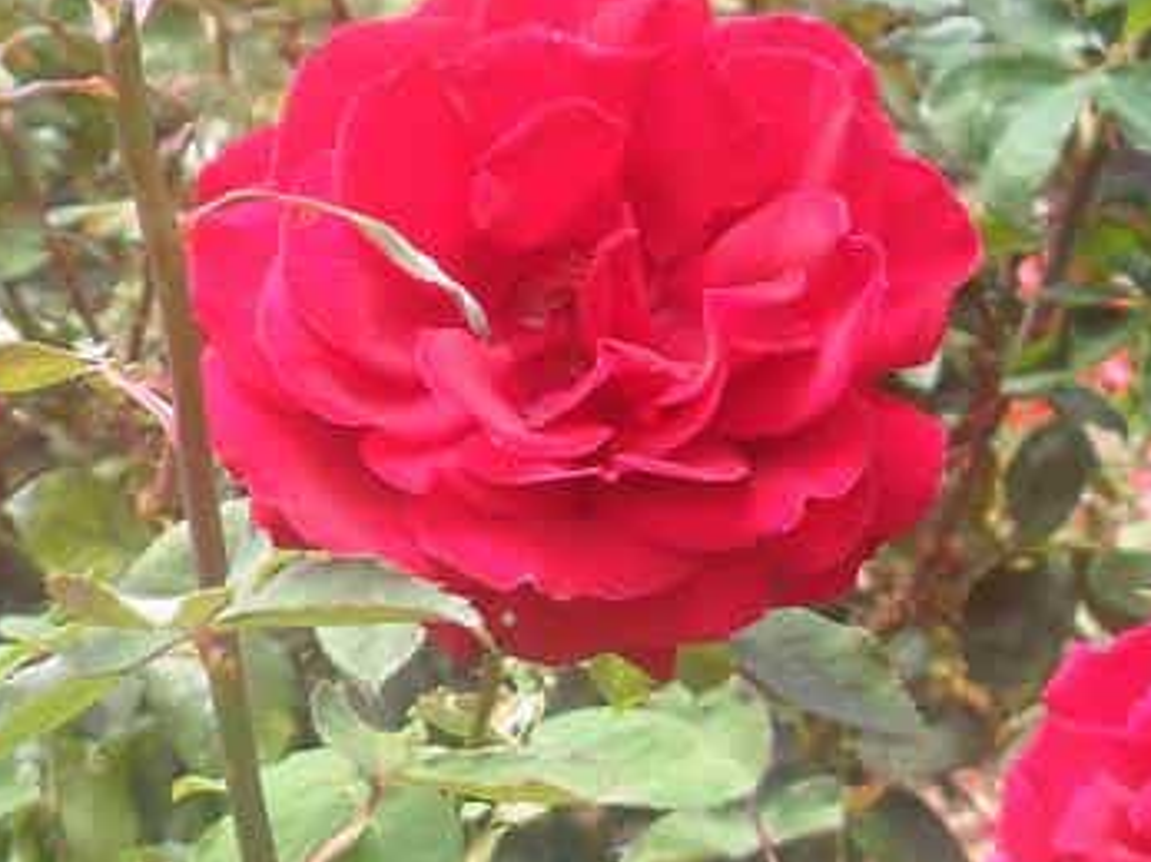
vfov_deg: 16.0
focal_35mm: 92
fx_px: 3058
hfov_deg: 21.1
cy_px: 487
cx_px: 252
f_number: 2.8
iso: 100
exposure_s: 1/180
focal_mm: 6.2
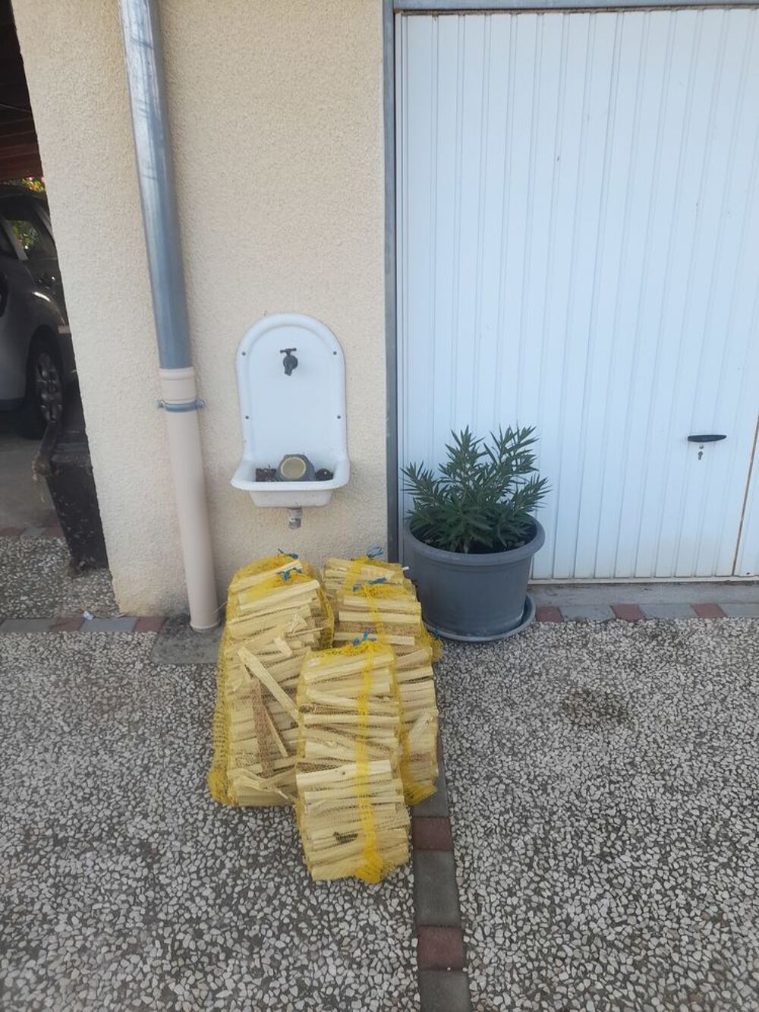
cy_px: 506
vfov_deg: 69.4
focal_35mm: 25
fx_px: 731
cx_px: 380
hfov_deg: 54.9
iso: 20
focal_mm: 4.6
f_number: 2
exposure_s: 1/100
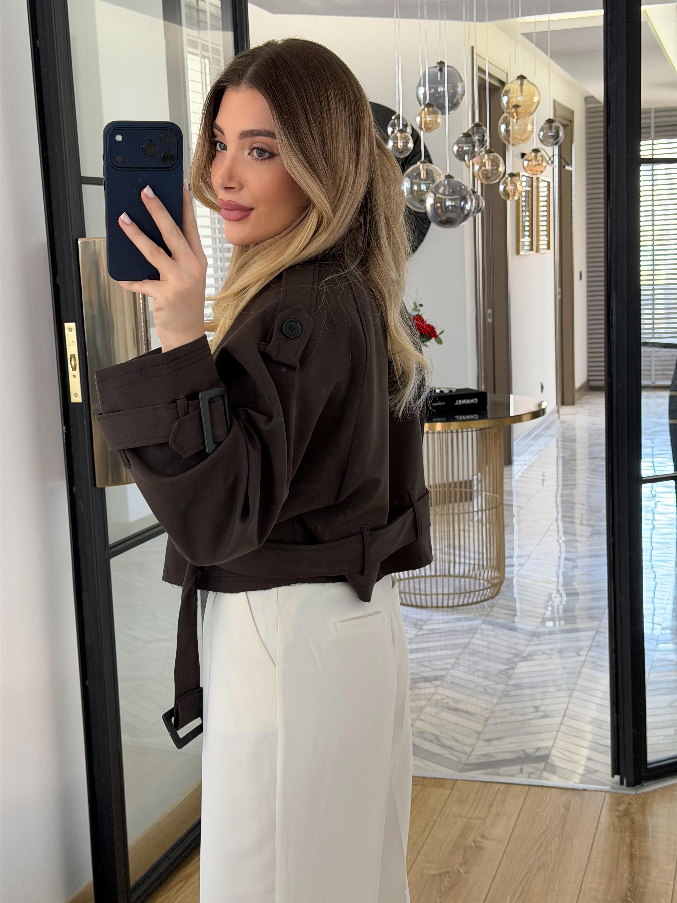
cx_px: 338
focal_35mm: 48
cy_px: 452
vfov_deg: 39.7
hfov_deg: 30.3
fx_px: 1252
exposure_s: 1/60
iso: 250
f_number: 1.78
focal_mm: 6.76
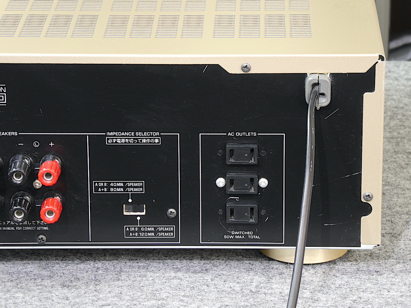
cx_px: 206
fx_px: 1900
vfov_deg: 9.3
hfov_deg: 12.3
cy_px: 154
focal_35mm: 160
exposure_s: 1.6
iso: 100
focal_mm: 28.7
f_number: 5.5
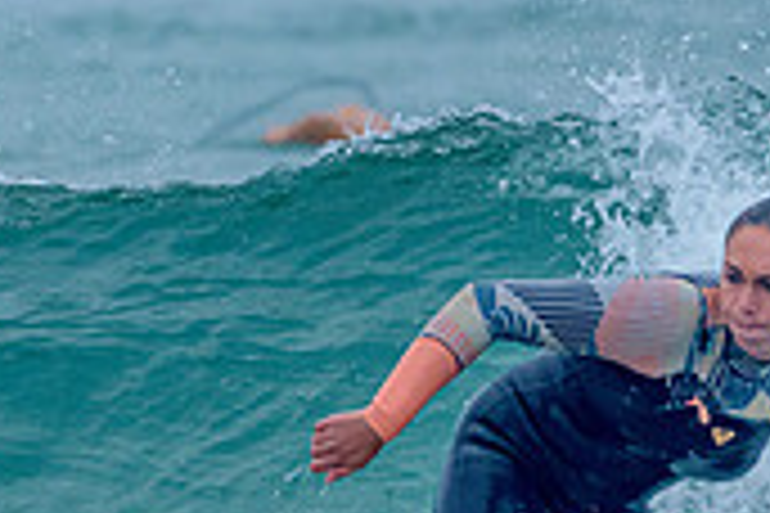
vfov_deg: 0.6
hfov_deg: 1.0
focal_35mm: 2131
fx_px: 45576
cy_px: 396
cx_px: 225
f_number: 5.6
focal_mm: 500
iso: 800
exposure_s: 1/2000
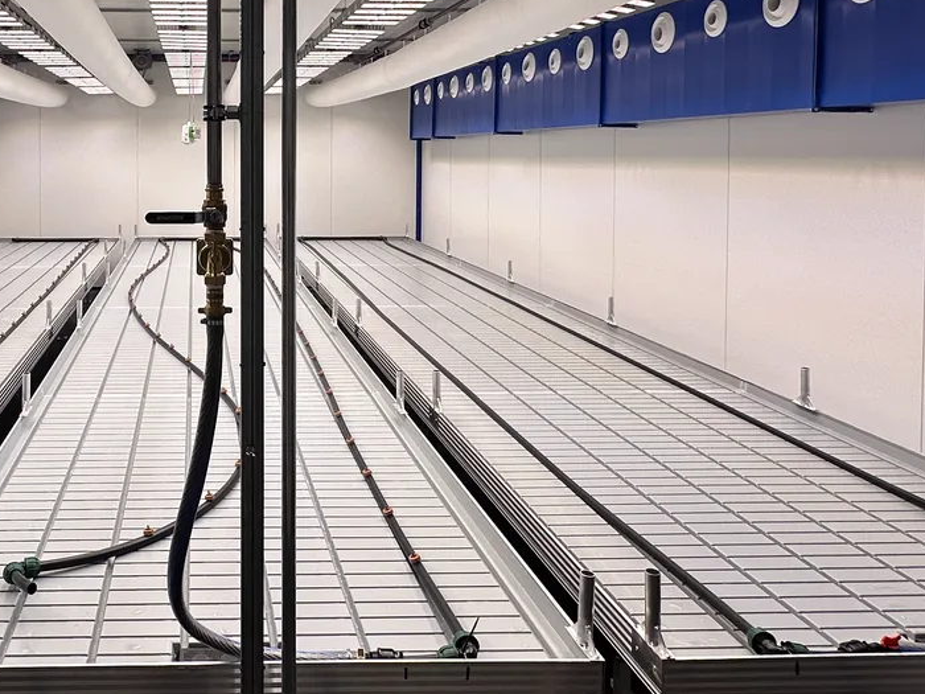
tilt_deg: -1.6
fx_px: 855
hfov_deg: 53.8
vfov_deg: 42.9
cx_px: 213
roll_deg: +0.4
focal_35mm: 32
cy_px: 182
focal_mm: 2.22
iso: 40
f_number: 2.2
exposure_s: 1/487
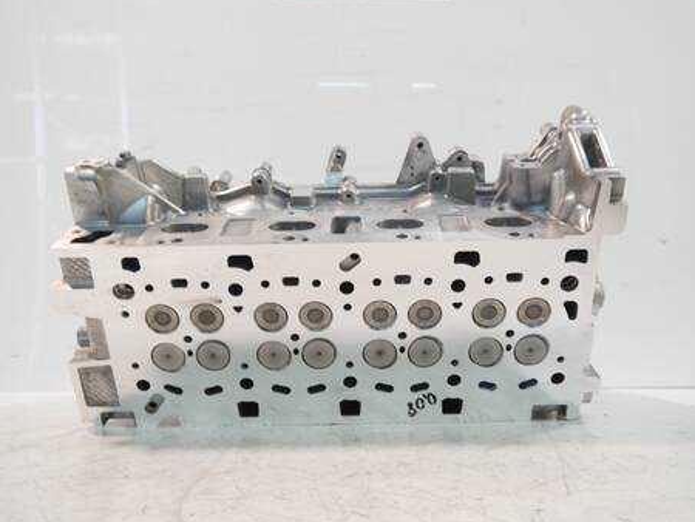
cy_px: 261
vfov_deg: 44.2
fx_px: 643
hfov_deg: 56.7
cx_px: 369
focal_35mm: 32
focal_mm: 15
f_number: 3.6
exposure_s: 1/60
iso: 640
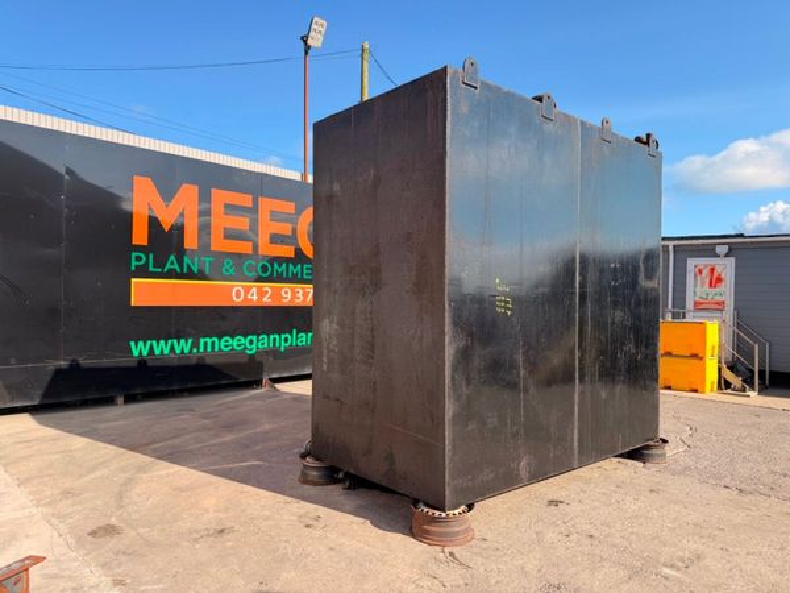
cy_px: 296
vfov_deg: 56.8
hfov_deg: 71.6
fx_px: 548
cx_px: 395
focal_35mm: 24
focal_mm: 6.76
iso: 80
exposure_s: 1/2801
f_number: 1.78
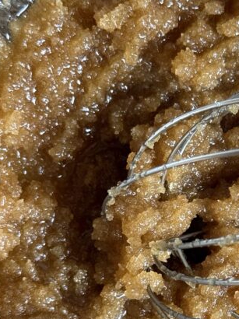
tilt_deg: -86.1
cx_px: 244
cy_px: 211
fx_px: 1106
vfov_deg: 16.4
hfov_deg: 12.2
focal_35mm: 120
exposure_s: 1/40
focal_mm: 6.76
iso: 250
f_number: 1.78
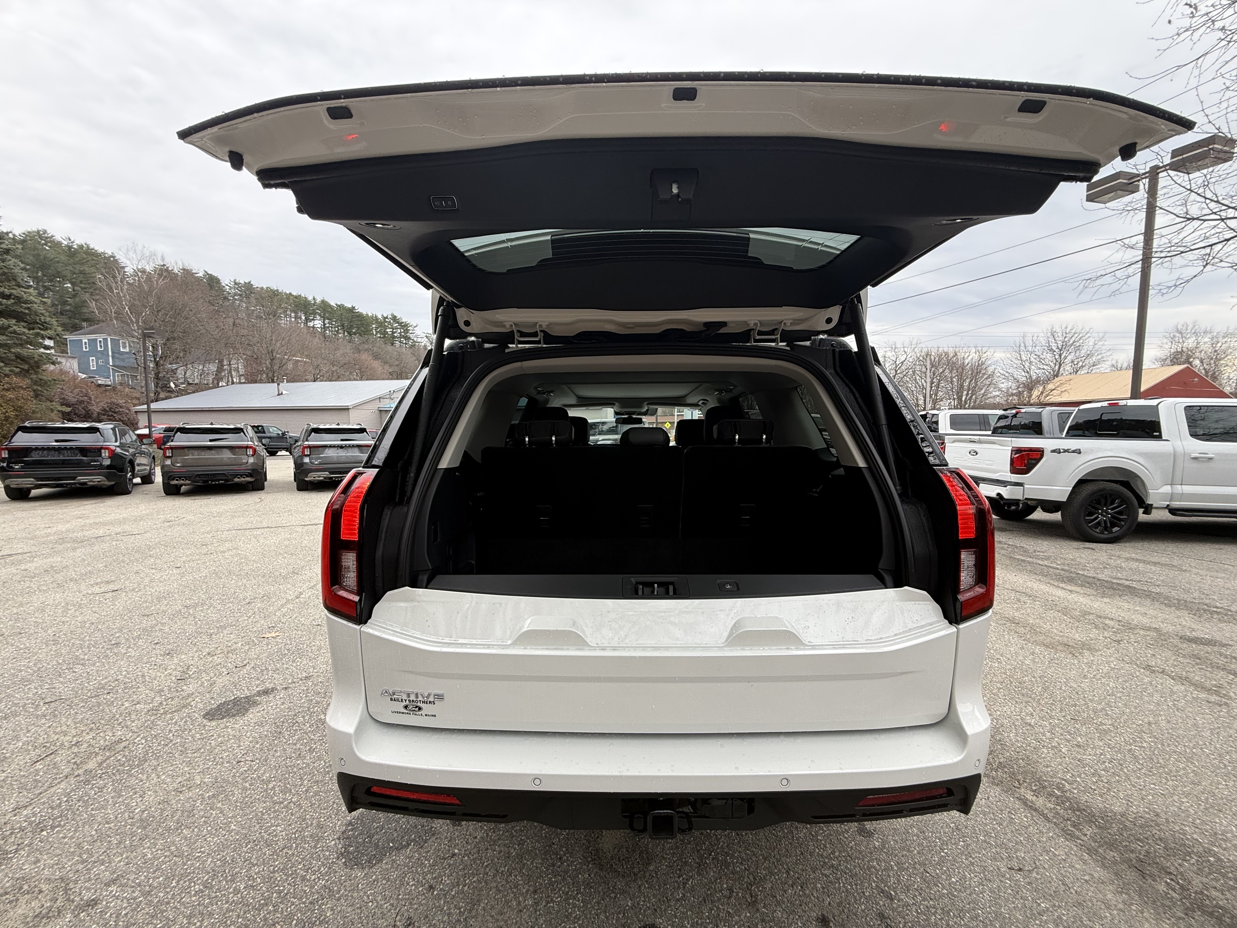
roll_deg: +0.1
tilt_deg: -5.2
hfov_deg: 102.1
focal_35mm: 14
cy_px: 464
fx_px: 500
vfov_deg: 85.7
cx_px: 618
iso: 64
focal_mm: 2.22
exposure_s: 1/121
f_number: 2.2
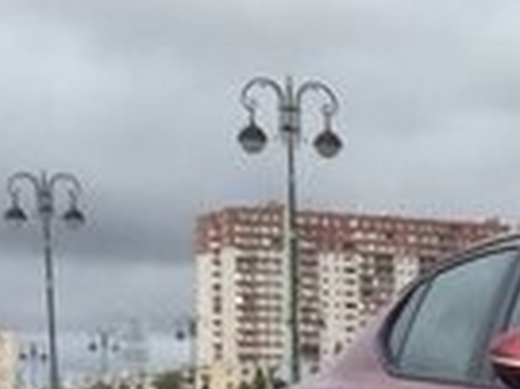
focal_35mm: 142
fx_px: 2131
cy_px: 568
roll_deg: +0.4
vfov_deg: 10.1
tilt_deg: -3.3
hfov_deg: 12.4
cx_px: 1001
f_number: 2.2
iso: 32
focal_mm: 4.15
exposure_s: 1/898
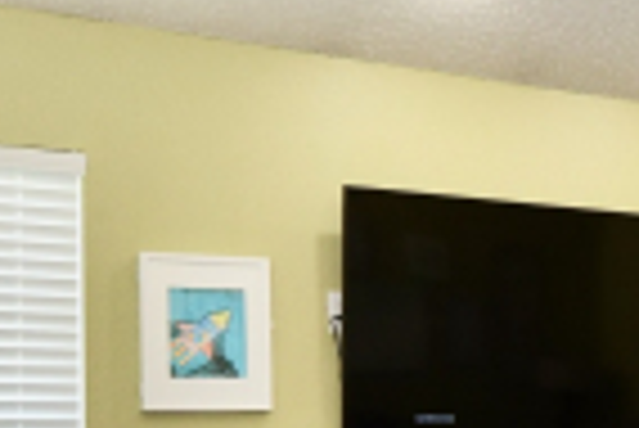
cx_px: 850
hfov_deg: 23.8
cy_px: 464
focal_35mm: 74
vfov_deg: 17.9
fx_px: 1315
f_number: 6.3
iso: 640
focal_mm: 14
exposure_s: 1/60
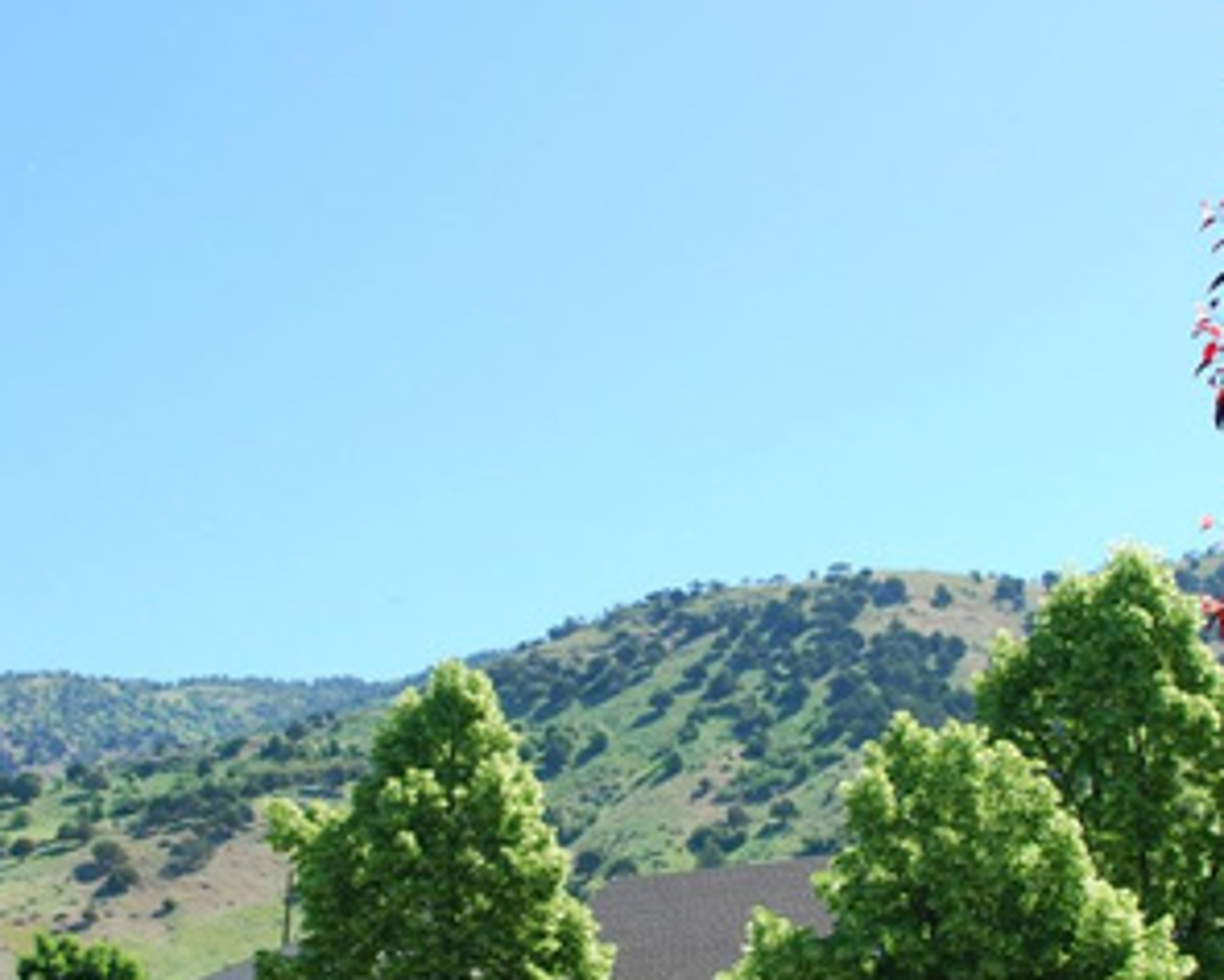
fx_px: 2428
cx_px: 724
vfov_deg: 22.8
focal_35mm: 67
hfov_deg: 28.2
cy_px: 595
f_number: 6.3
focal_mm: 22
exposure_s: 1/160
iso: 100
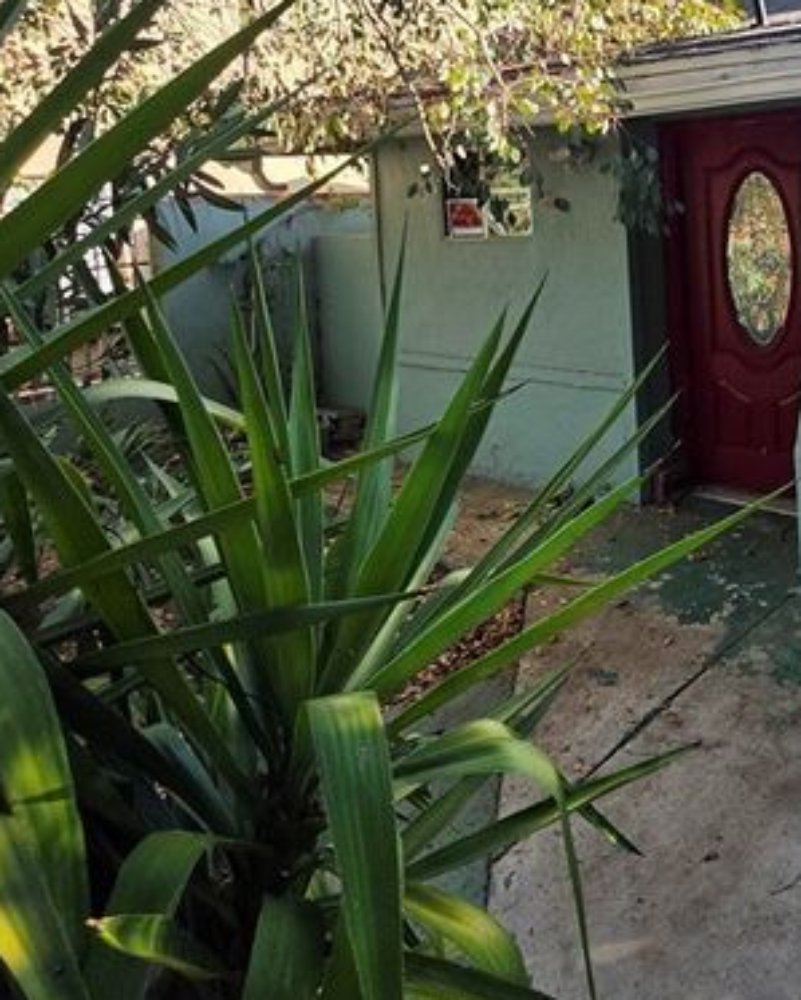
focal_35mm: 29
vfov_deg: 57.8
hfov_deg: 44.7
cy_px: 269
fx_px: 858
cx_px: 745
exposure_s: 1/596
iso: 32
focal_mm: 2.2
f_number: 1.9
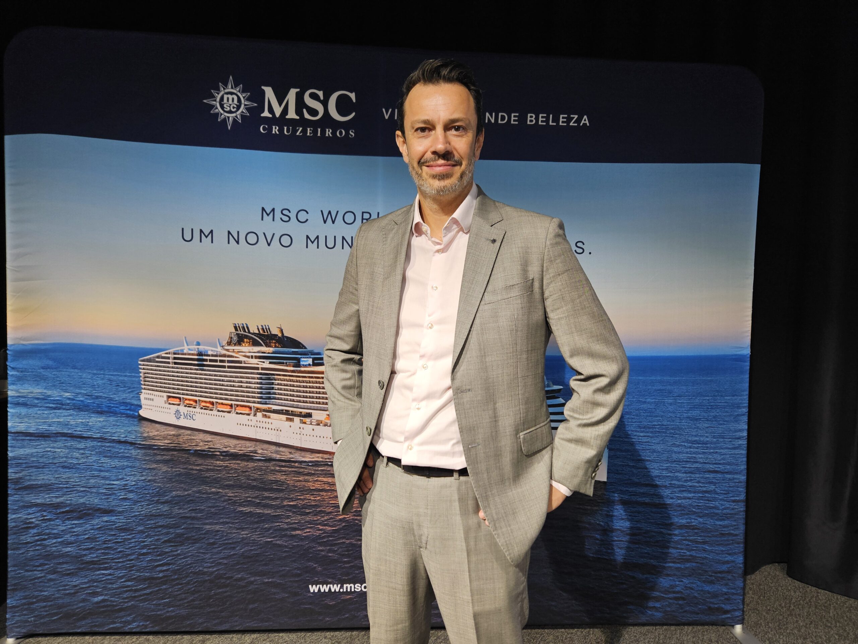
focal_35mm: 23
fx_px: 570
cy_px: 322
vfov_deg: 58.9
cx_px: 429
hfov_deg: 73.9
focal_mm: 5.4
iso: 125
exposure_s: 1/59
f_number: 1.8
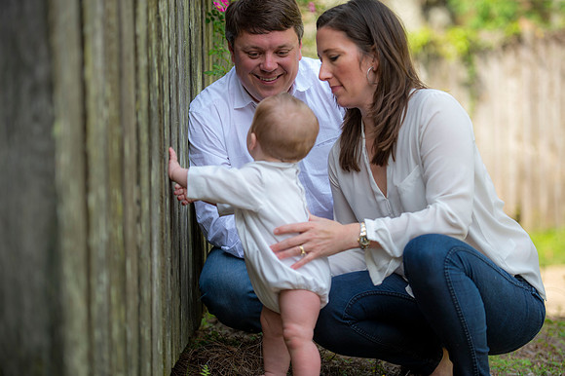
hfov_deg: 19.5
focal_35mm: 105
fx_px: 1647
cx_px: 282
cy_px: 188
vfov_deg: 13.0
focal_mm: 105
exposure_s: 1/250
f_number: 2.8
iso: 50
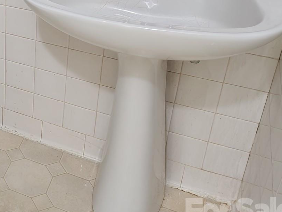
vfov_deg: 24.1
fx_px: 472
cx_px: -59
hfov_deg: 28.7
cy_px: -1
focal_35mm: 58
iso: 160
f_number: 1.8
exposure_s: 1/9.99
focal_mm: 6.4
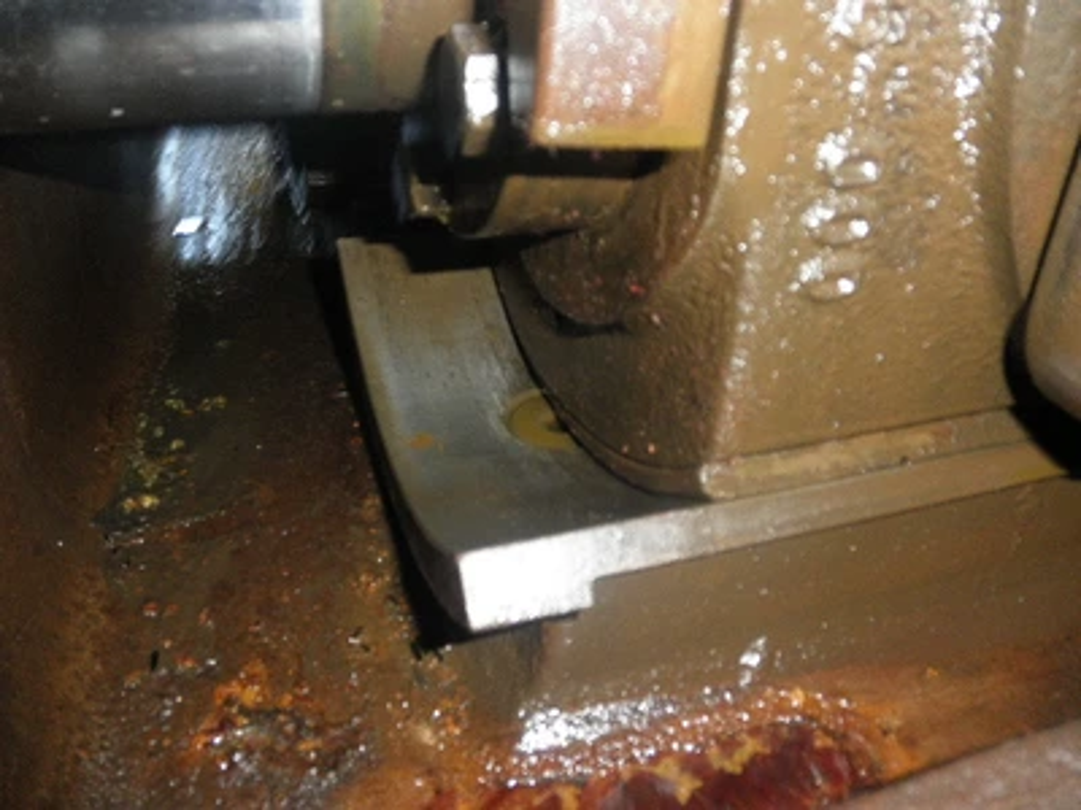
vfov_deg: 49.7
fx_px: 874
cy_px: 405
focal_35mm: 28
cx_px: 540
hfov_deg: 63.4
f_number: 3
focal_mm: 5
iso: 200
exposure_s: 1/30
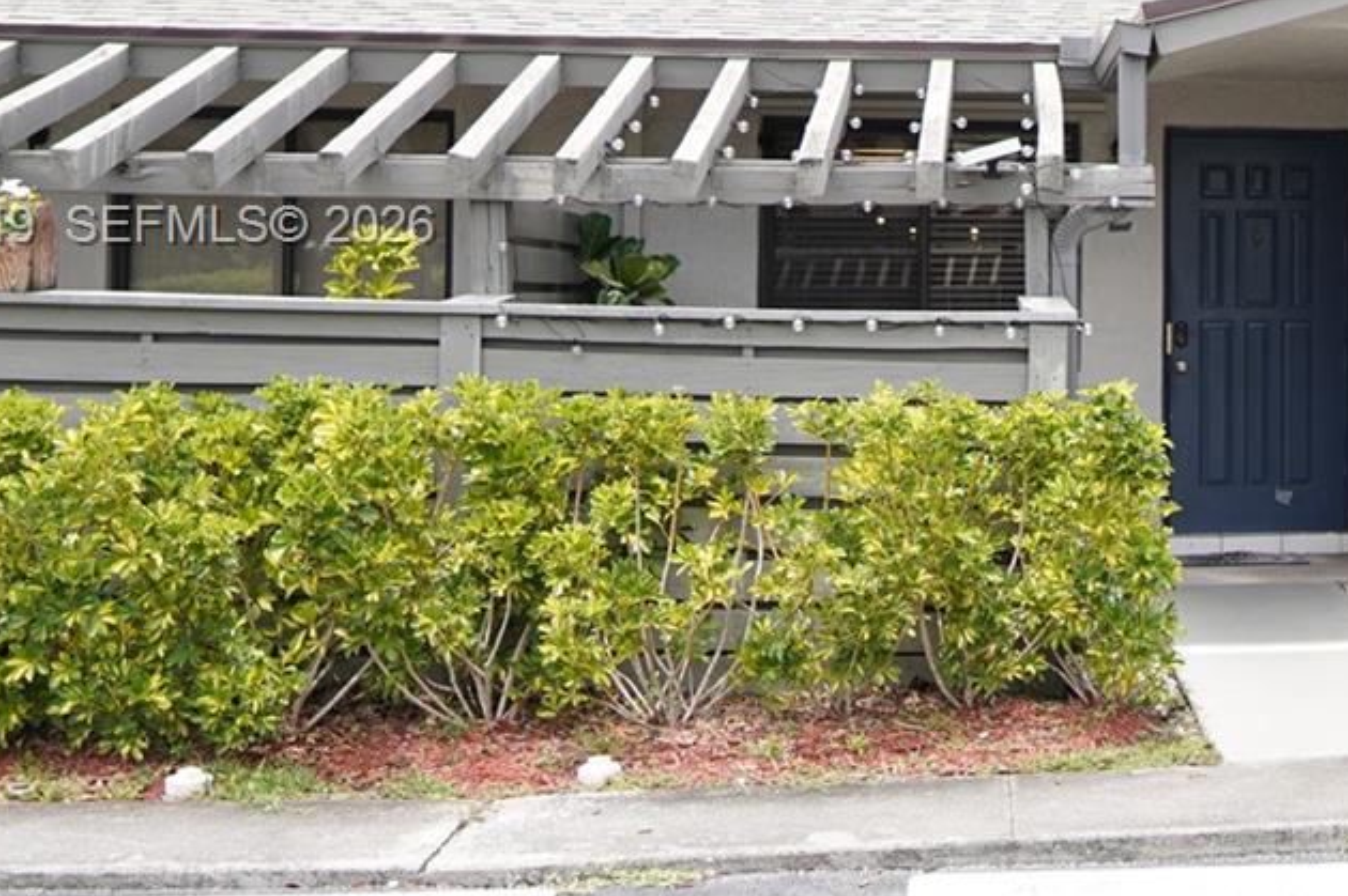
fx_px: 2282
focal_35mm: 61
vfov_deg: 22.0
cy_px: 229
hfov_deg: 29.6
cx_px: 1481
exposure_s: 1/4000
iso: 160
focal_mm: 16
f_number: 1.4
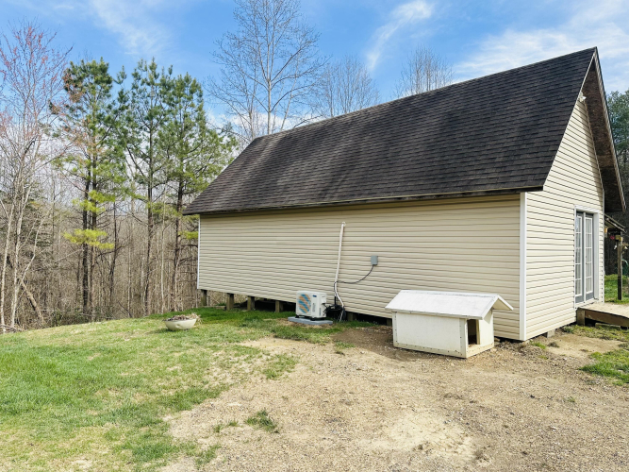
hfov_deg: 71.6
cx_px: 314
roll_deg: -0.8
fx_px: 436
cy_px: 236
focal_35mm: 24
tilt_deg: +0.9
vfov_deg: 56.8
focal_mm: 6.86
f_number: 1.78
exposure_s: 1/2591
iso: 80
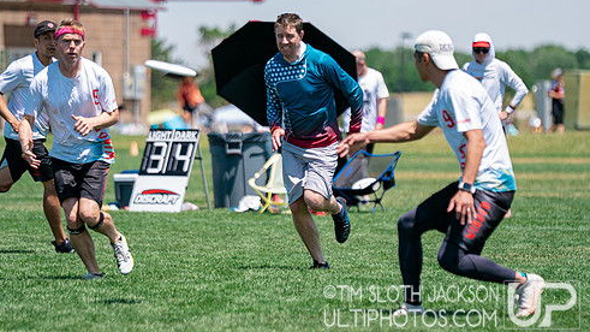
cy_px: 151
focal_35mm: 337
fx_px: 5271
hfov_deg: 6.4
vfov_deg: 3.6
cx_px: 272
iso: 320
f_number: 2.8
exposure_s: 1/4000
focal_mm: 200
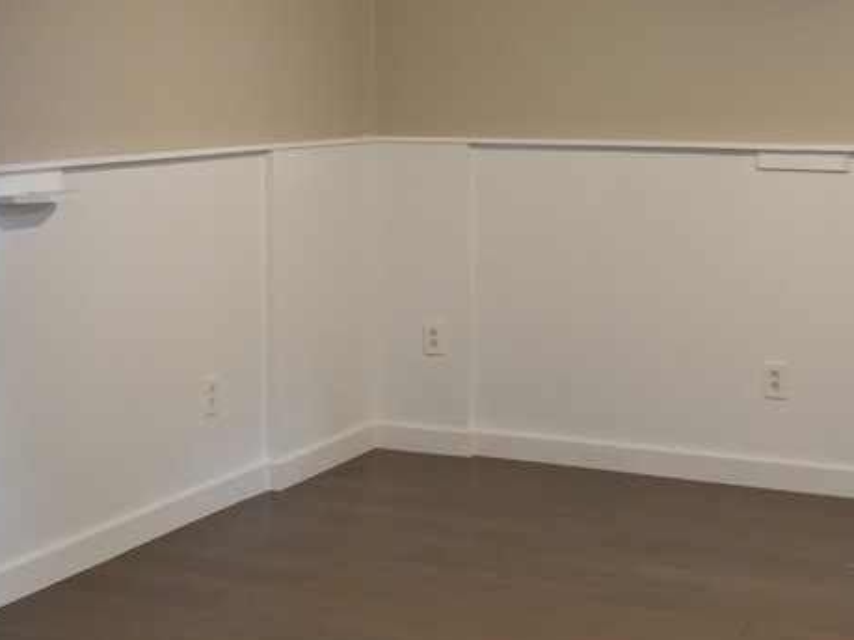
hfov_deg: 29.0
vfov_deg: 21.9
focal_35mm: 67
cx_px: 422
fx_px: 1653
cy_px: 339
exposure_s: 1/60
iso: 1600
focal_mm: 15
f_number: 3
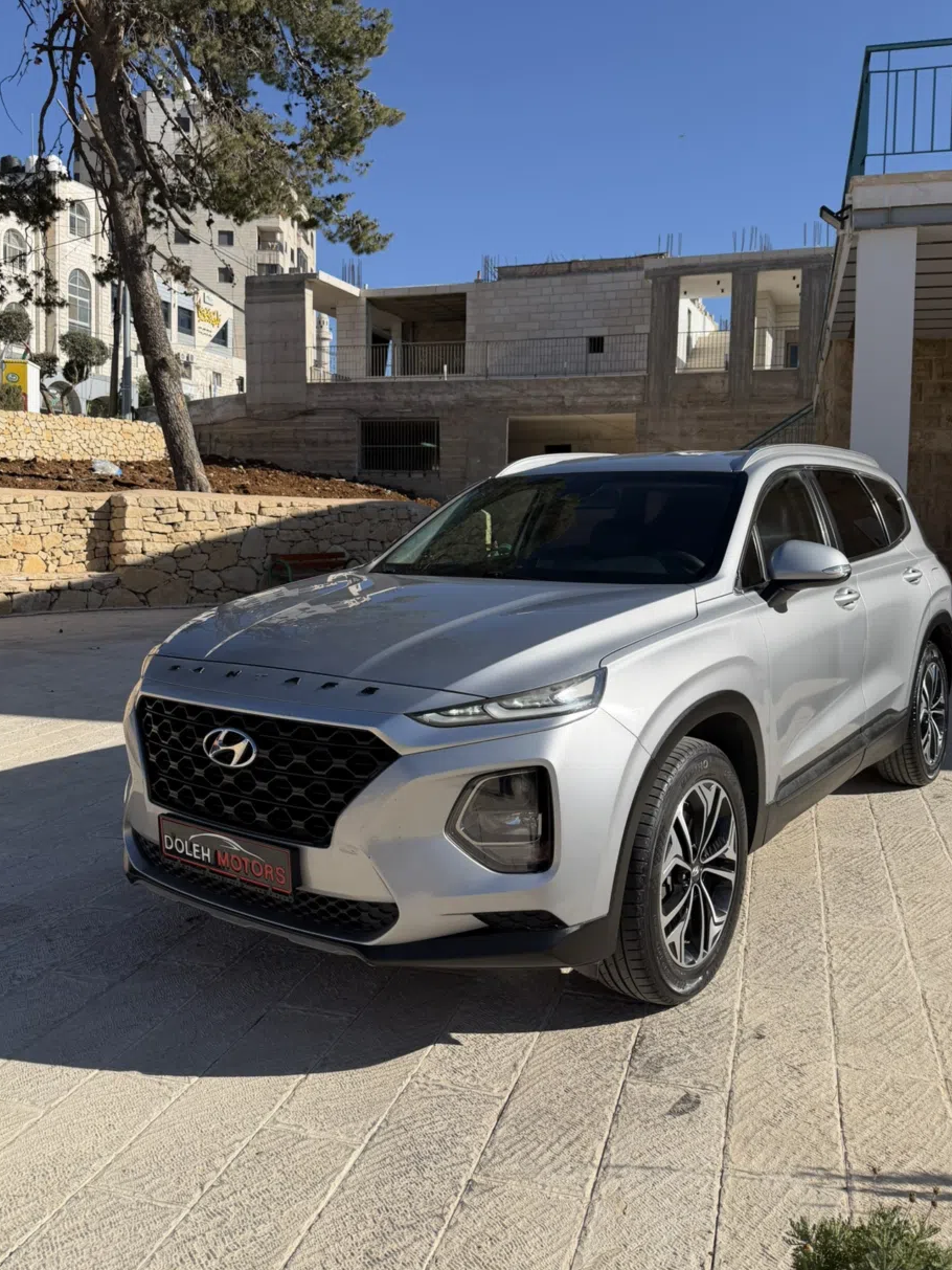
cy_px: 563
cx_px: 523
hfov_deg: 51.3
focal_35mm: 27
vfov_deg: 65.1
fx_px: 990
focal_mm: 6.76
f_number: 1.78
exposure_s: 1/8130
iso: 125
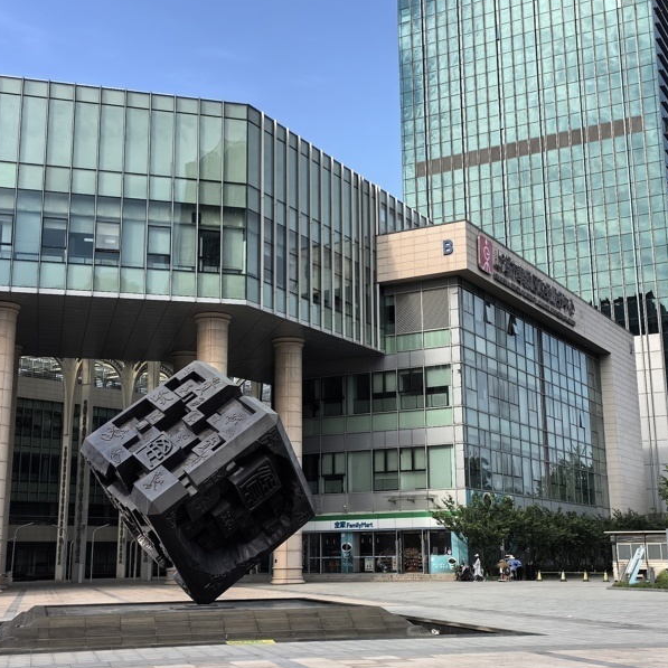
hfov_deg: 35.3
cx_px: 364
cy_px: 316
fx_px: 1048
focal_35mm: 48
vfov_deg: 35.3
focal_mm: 5.75
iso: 50
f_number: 2
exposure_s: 1/1471
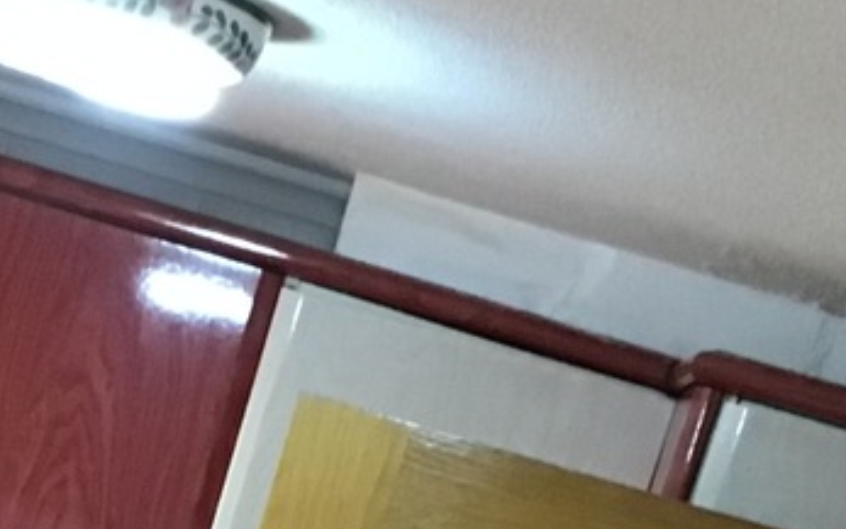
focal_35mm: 123
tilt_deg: -14.5
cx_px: 44
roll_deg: -16.0
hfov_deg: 16.7
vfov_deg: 9.8
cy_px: 1127
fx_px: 2836
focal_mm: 3.3
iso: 200
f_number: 2.4
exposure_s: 1/33
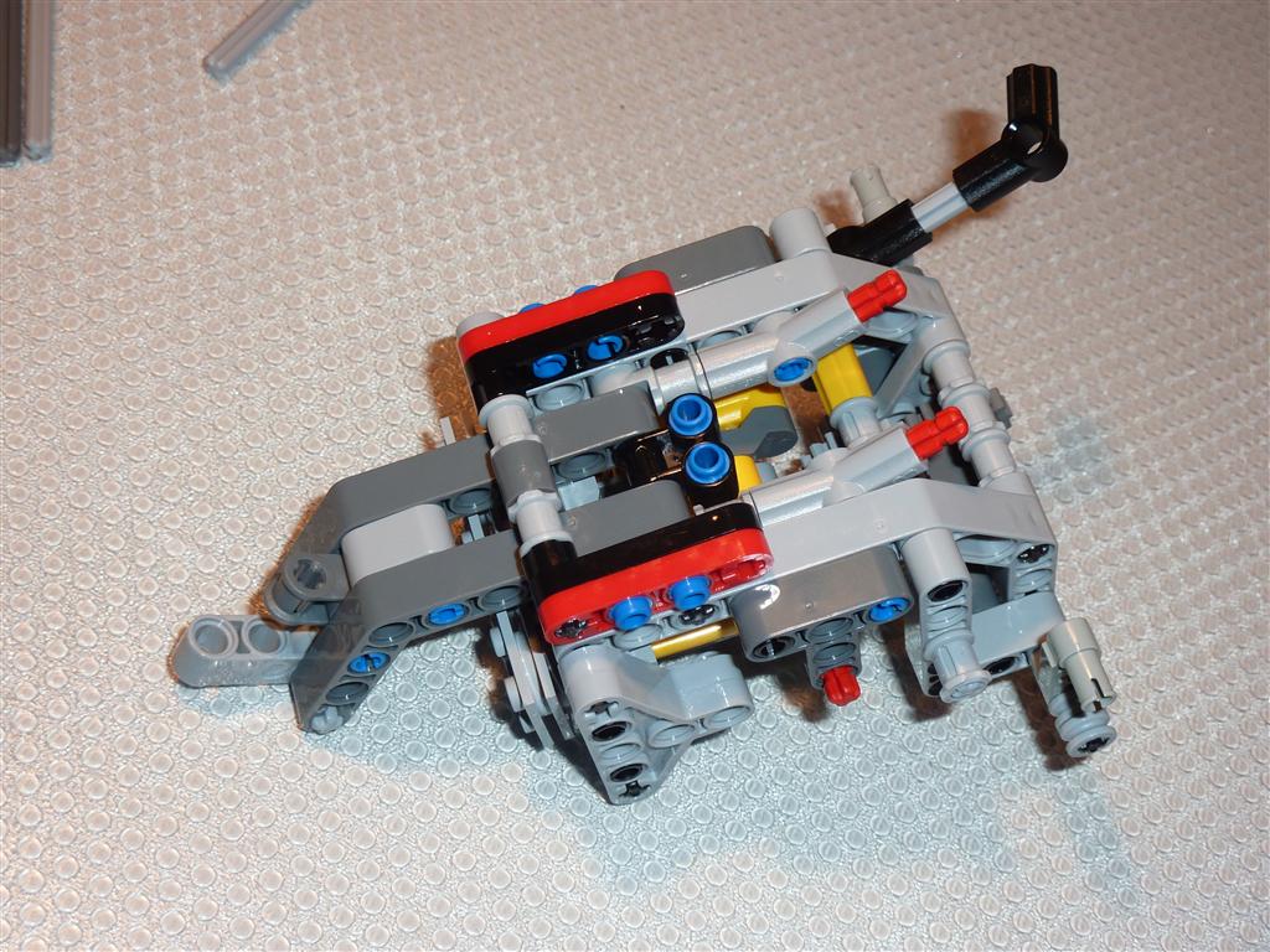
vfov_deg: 26.6
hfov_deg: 34.9
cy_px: 476
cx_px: 635
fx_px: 2018
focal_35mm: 55
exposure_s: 1/30
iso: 100
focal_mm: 9.1
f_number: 3.9
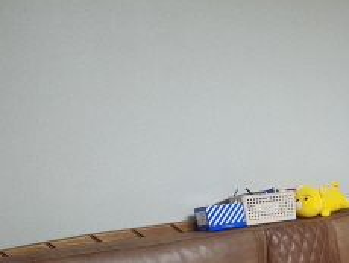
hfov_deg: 30.1
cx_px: 325
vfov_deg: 22.6
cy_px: 293
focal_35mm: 61
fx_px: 616
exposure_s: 1/60
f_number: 1.7
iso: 125
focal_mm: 4.2
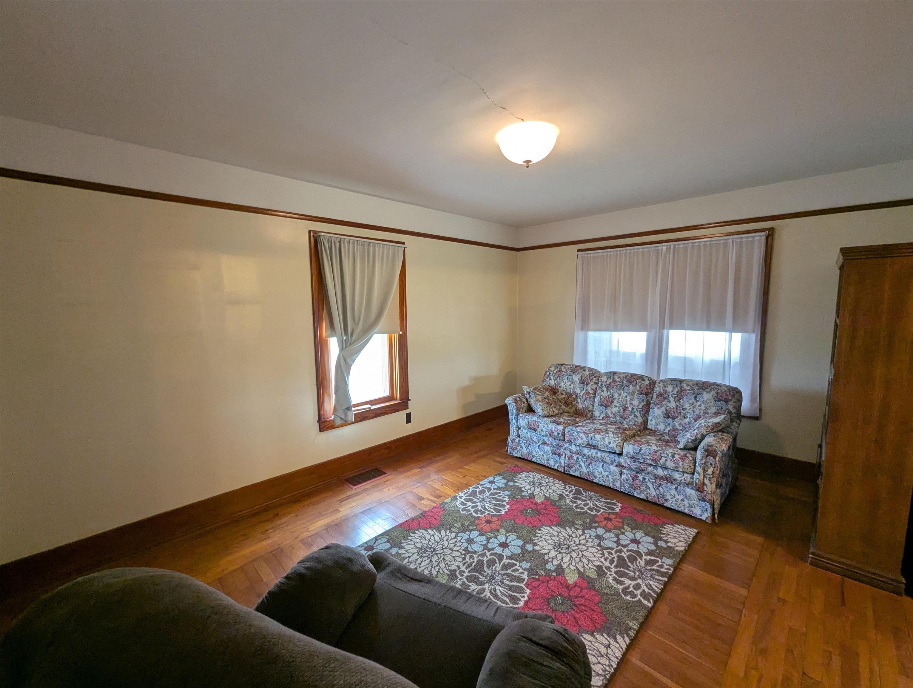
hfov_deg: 106.1
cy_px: 344
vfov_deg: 90.1
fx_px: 343
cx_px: 456
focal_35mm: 13
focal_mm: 1.95
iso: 183
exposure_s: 1/60
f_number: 2.2
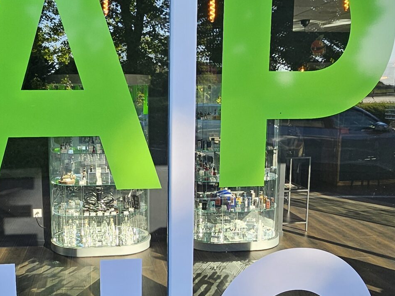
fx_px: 399
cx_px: 150
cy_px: 166
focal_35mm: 35
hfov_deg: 52.1
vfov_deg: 40.6
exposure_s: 1/382
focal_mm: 1.74
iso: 32
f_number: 2.2
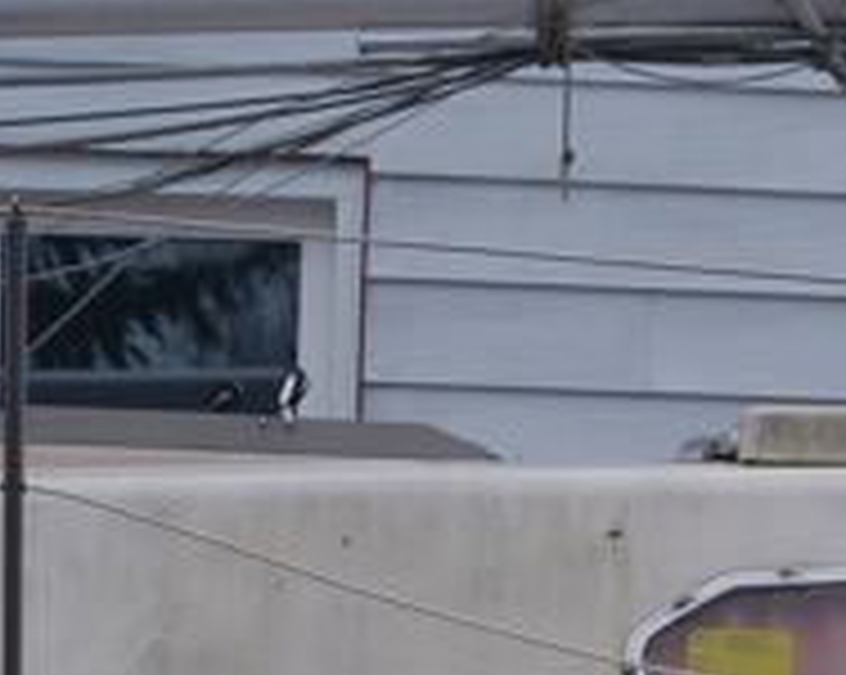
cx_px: 808
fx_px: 3352
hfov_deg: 14.2
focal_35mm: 134
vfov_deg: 11.2
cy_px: 875
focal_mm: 28
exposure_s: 1/125
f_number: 5.6
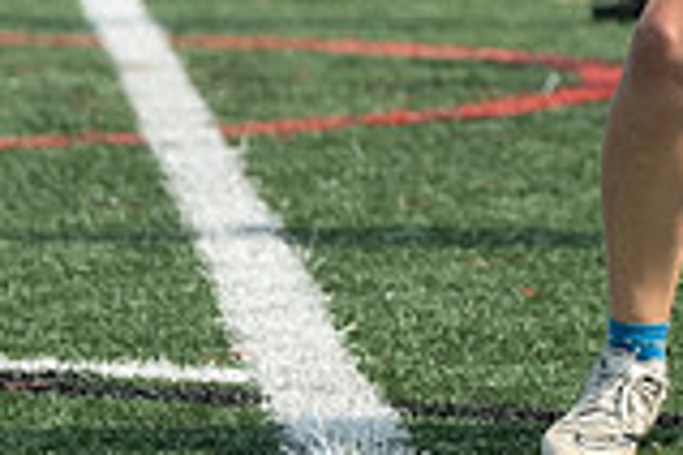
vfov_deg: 2.7
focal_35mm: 508
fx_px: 9637
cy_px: -381
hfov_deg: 4.0
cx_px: 1058
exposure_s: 1/2000
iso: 125
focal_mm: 77.3
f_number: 2.8
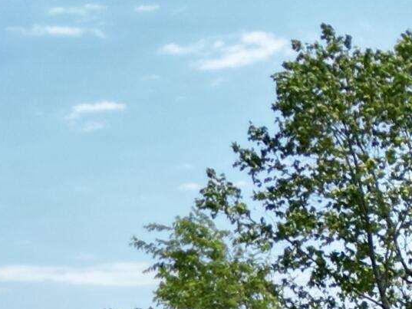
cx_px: -241
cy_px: 501
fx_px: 1595
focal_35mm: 134
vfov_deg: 10.6
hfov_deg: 13.7
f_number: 1.7
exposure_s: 1/3000
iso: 100
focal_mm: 6.72
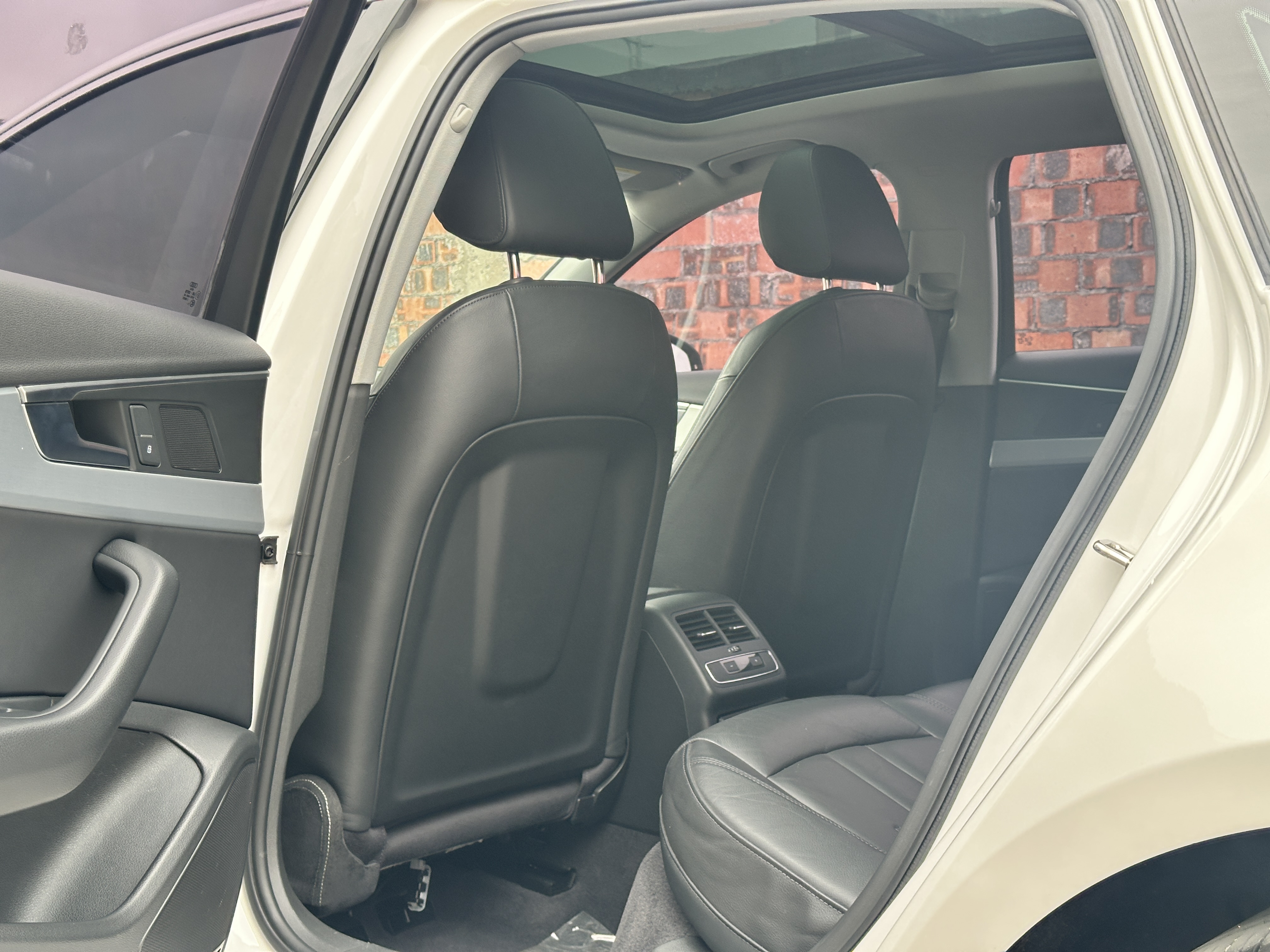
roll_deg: +1.2
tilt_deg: -2.7
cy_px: 476
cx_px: 635
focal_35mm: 48
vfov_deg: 30.3
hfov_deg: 39.7
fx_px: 1761
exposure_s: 1/121
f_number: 1.78
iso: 80
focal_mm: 6.86
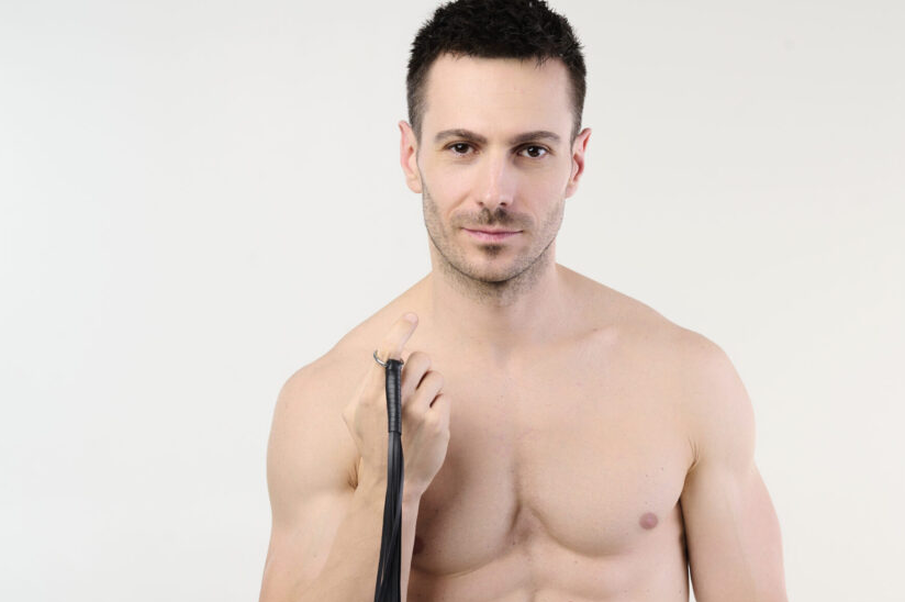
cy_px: 403
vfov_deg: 13.4
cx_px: 505
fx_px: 2562
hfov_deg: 20.0
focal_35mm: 102
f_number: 9
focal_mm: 70
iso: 100
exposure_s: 1/125
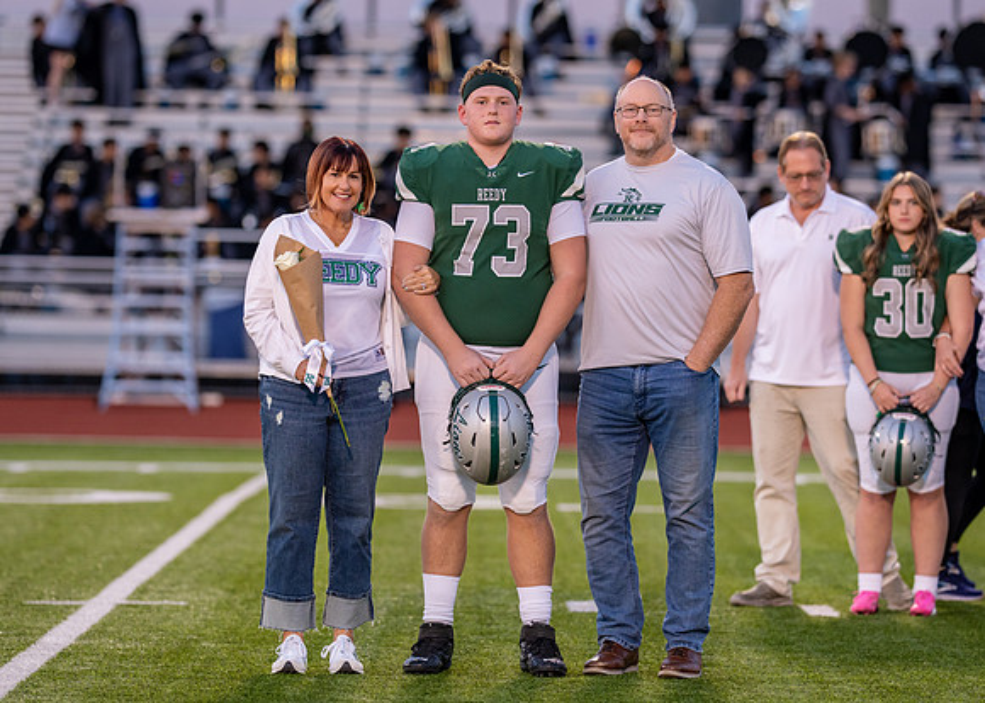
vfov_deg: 7.2
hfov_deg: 10.0
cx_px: 521
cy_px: 332
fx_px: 5615
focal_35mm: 201
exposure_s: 1/640
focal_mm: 135
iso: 500
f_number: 2.2
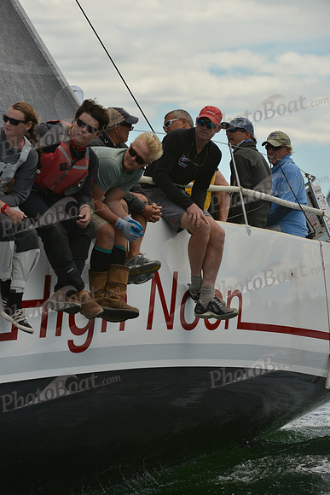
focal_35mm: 200
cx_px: 165
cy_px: 248
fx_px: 2748
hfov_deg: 6.9
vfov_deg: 10.3
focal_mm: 200
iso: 200
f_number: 6.3
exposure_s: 1/800
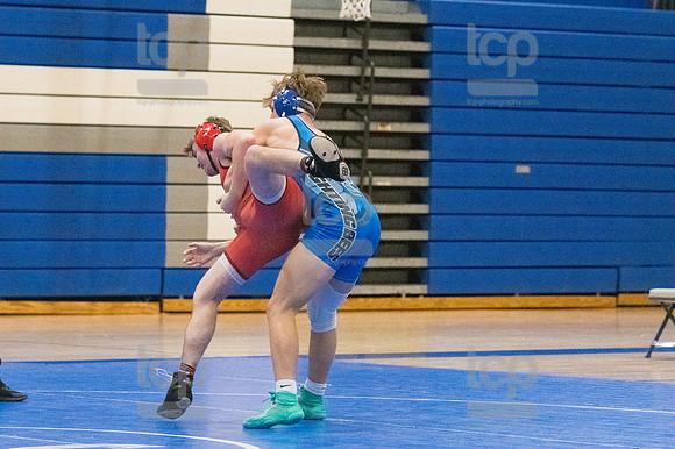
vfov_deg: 7.3
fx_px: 3504
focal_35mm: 187
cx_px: 338
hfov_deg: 11.0
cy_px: 224
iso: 10000
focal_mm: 125
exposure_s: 1/1600
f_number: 4.5
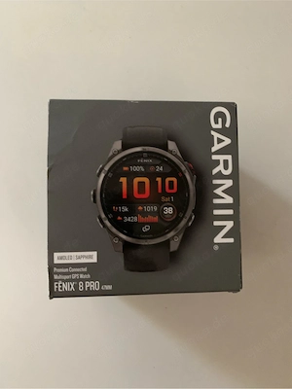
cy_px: 194
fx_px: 292
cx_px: 146
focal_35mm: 26
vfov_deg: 67.3
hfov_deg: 53.1
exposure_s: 1/30
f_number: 1.8
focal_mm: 4.25
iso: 500
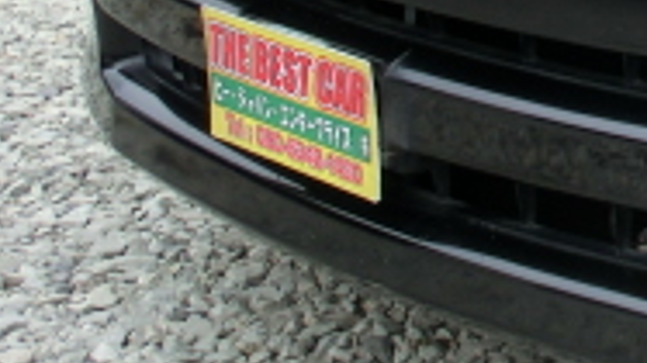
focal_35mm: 138
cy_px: -270
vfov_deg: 8.5
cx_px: 1097
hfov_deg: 14.1
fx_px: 2366
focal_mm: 6.61
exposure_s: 1/80
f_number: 3.9
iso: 100
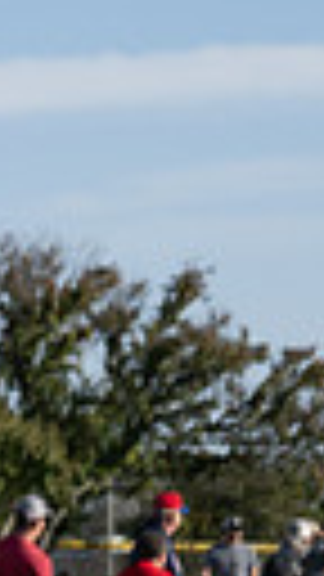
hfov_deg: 3.2
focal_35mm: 369
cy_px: 682
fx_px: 5636
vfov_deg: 5.8
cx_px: -954
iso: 320
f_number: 7.1
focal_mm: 78
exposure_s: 1/1000
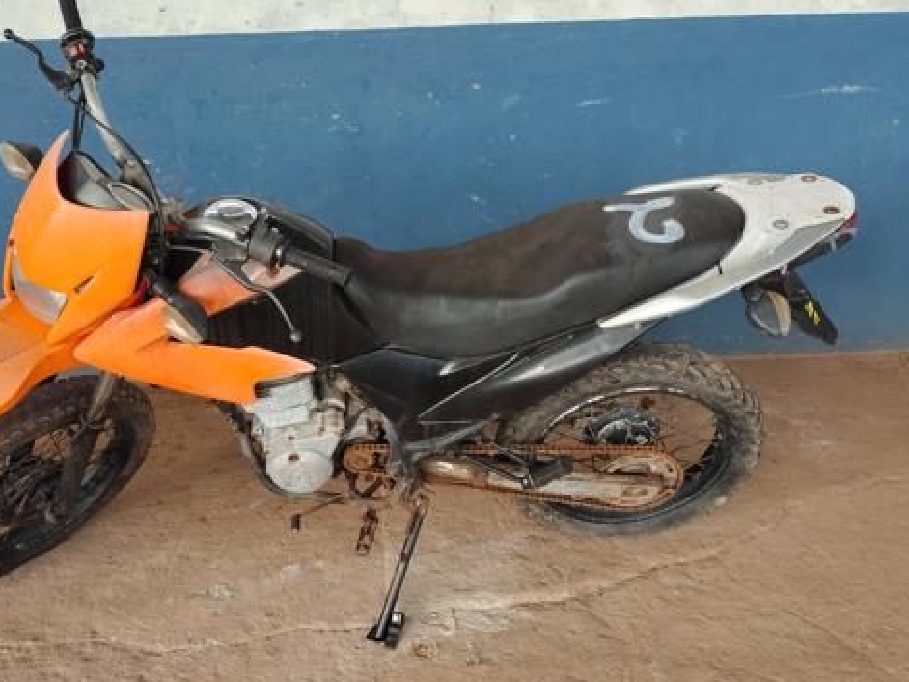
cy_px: 367
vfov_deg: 41.7
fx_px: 893
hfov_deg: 53.7
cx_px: 374
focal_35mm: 34
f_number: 1.7
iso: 226
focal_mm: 4.71
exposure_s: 1/120
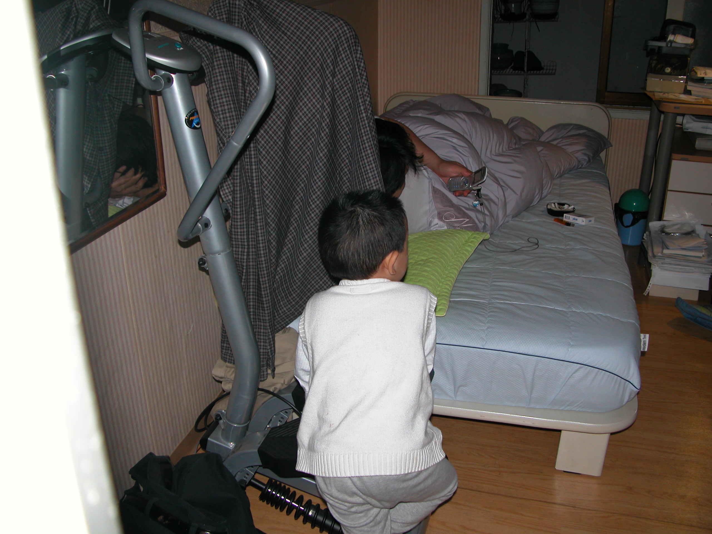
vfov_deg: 41.8
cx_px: 356
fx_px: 699
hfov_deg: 54.0
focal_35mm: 34
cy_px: 267
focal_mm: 8.9
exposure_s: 1/60
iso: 100
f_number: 2.8
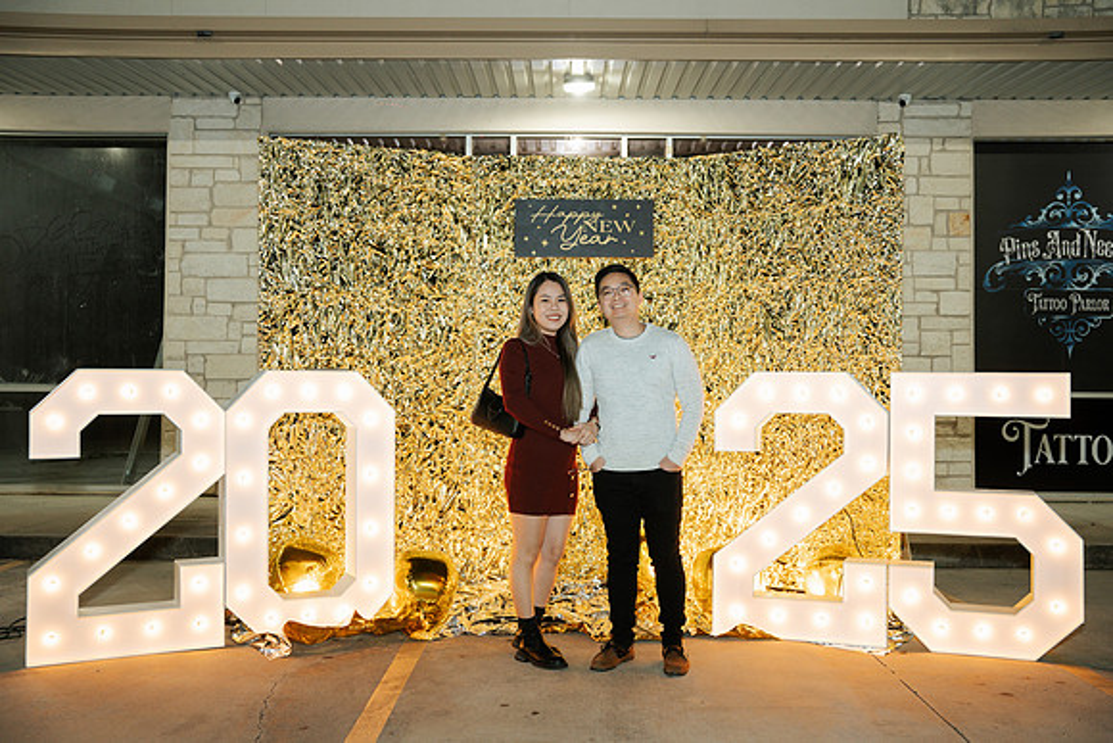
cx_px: 556
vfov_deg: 36.7
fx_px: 1119
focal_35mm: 36
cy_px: 372
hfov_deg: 52.9
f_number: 2.8
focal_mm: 36.2
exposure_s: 1/160
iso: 1000
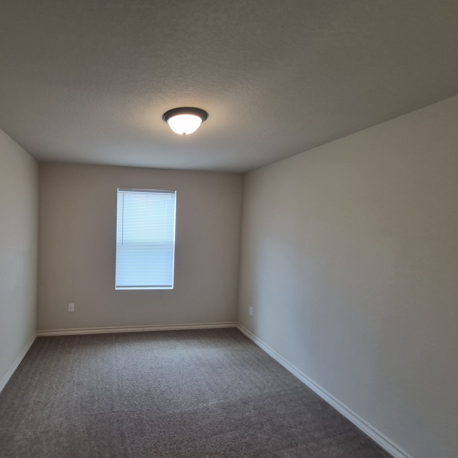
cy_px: 235
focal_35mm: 16
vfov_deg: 87.4
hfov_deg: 84.5
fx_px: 240
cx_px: 154
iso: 125
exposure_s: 1/60
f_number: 2.2
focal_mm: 1.74
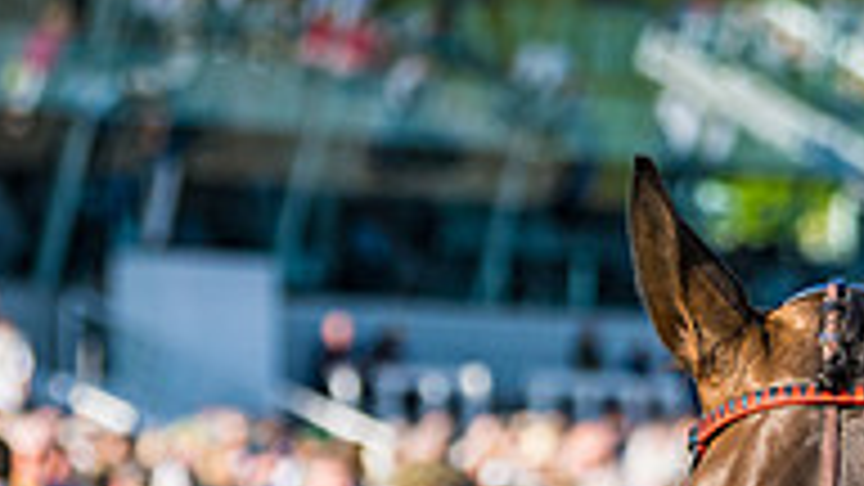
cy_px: 767
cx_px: 1190
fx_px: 8133
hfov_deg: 6.0
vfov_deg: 3.4
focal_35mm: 355
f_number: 4
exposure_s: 1/2000
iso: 200
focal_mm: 86
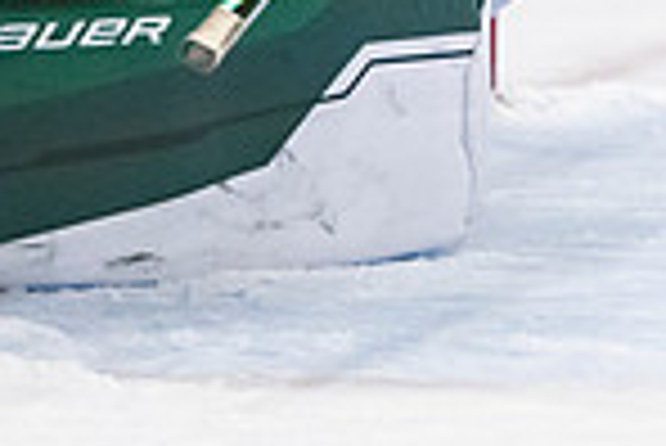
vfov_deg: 1.7
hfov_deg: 2.6
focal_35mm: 788
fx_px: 14592
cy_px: -488
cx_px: 433
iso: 2500
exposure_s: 1/640
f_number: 3.2
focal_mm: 135
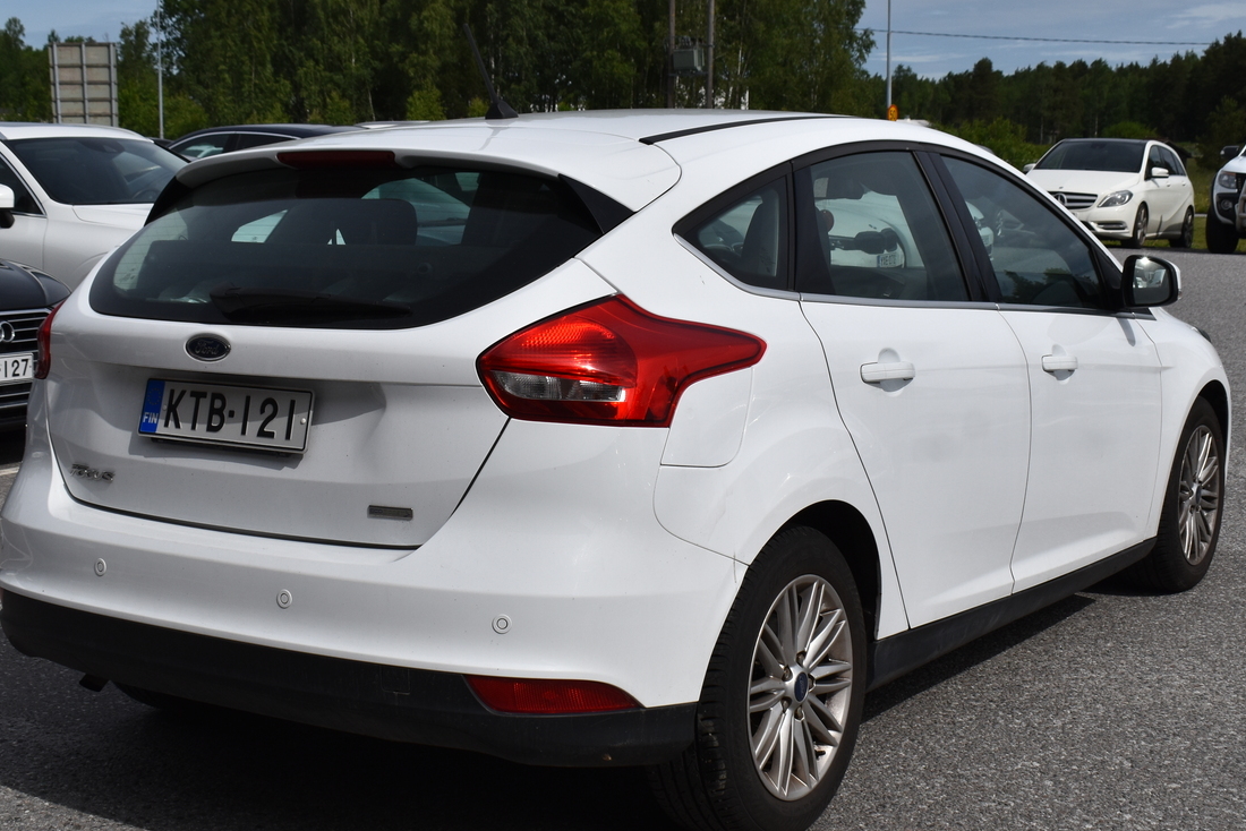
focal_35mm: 53
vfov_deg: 25.5
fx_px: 1835
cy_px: 396
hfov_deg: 37.5
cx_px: 596
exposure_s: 1/1500
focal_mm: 24
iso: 200
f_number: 9.5
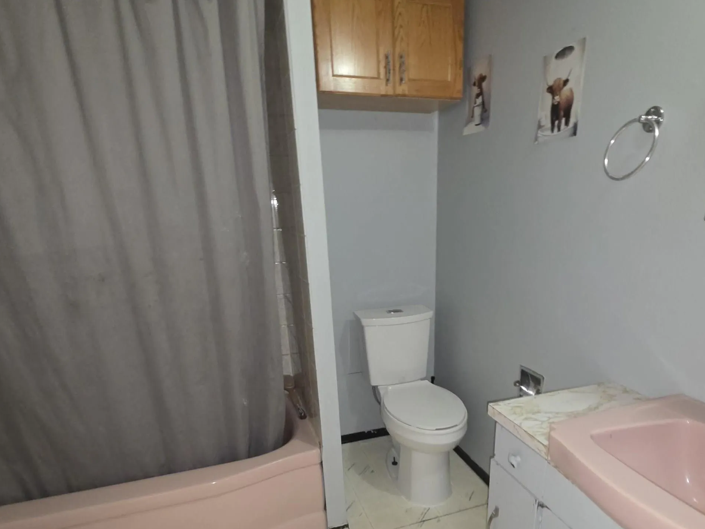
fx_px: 428
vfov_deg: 61.1
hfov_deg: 78.8
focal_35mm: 21
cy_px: 374
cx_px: 389
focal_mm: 2.2
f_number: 1.9
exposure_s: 1/40
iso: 250
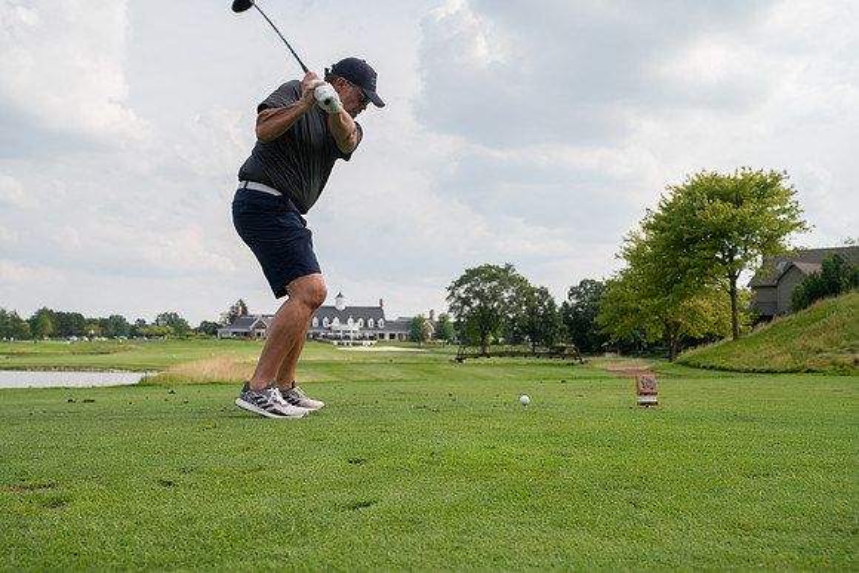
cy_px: 286
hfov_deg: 44.4
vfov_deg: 30.5
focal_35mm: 44
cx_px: 430
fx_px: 1052
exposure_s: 1/1000
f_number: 6.3
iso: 250
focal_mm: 44
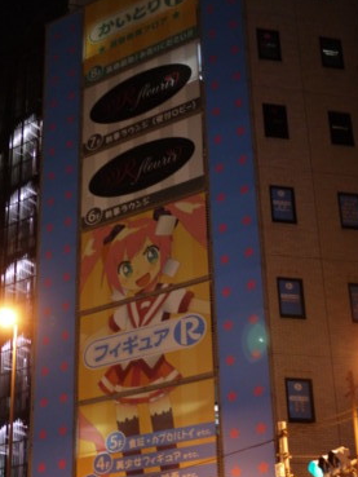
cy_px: 330
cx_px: 138
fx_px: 896
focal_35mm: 65
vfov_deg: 29.5
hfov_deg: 22.6
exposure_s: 1/25
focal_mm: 20
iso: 800
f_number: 1.7
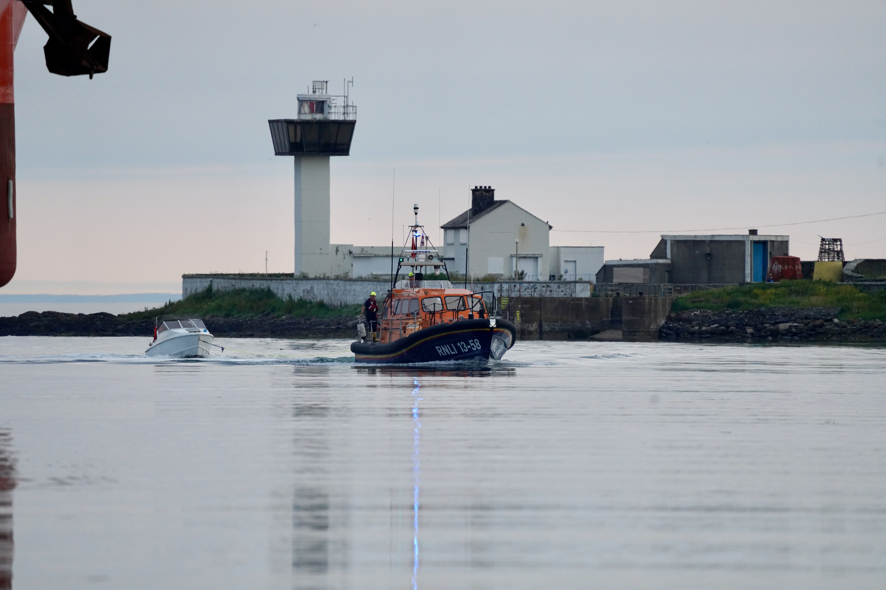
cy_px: 295
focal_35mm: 600
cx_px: 443
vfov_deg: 2.3
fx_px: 14766
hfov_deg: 3.4
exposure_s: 1/500
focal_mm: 600
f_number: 6.3
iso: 1250
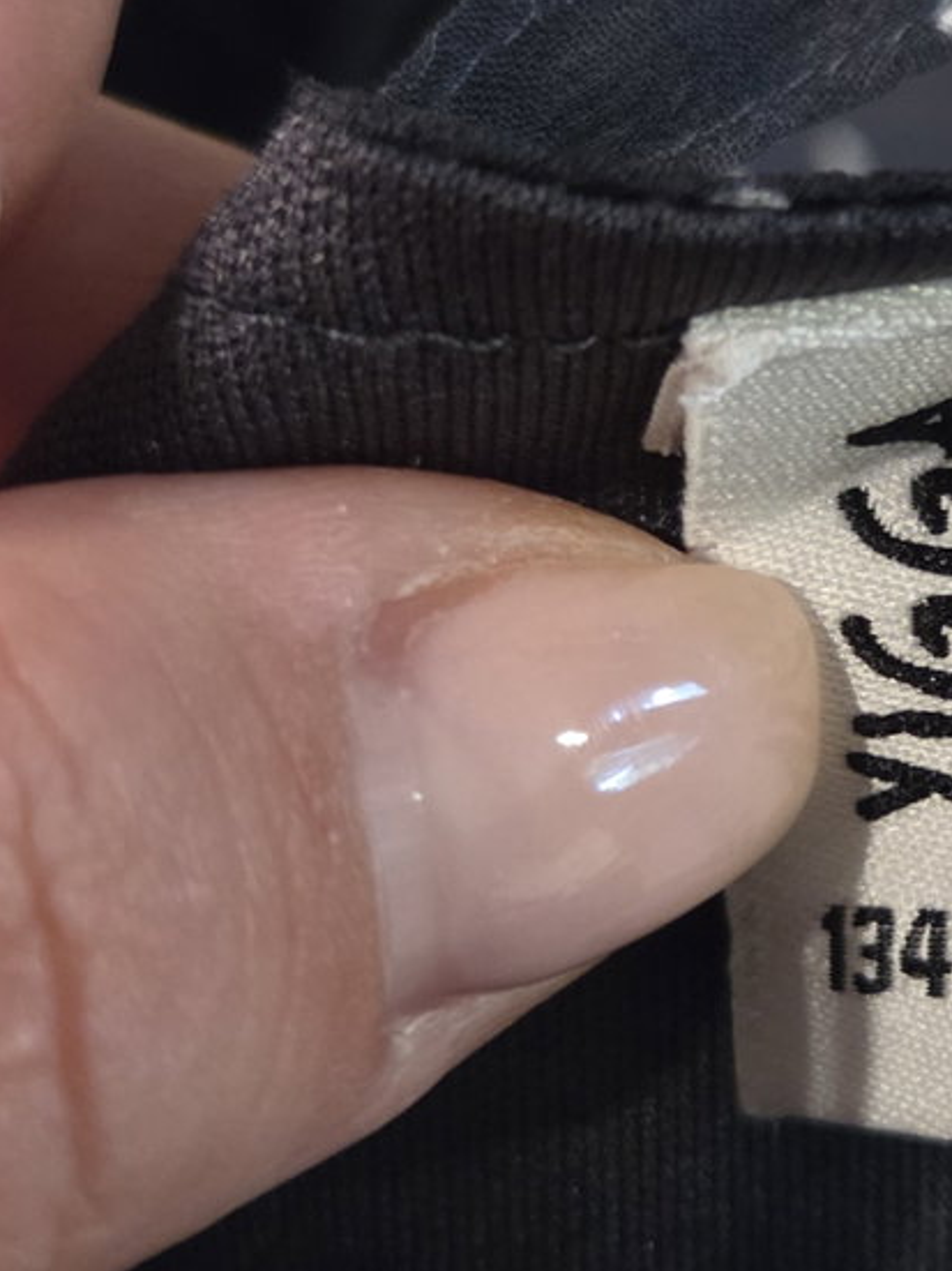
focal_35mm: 69
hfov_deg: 20.4
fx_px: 2531
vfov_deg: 28.2
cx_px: 1019
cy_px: 594
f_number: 1.8
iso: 1600
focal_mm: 5.4
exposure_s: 1/50
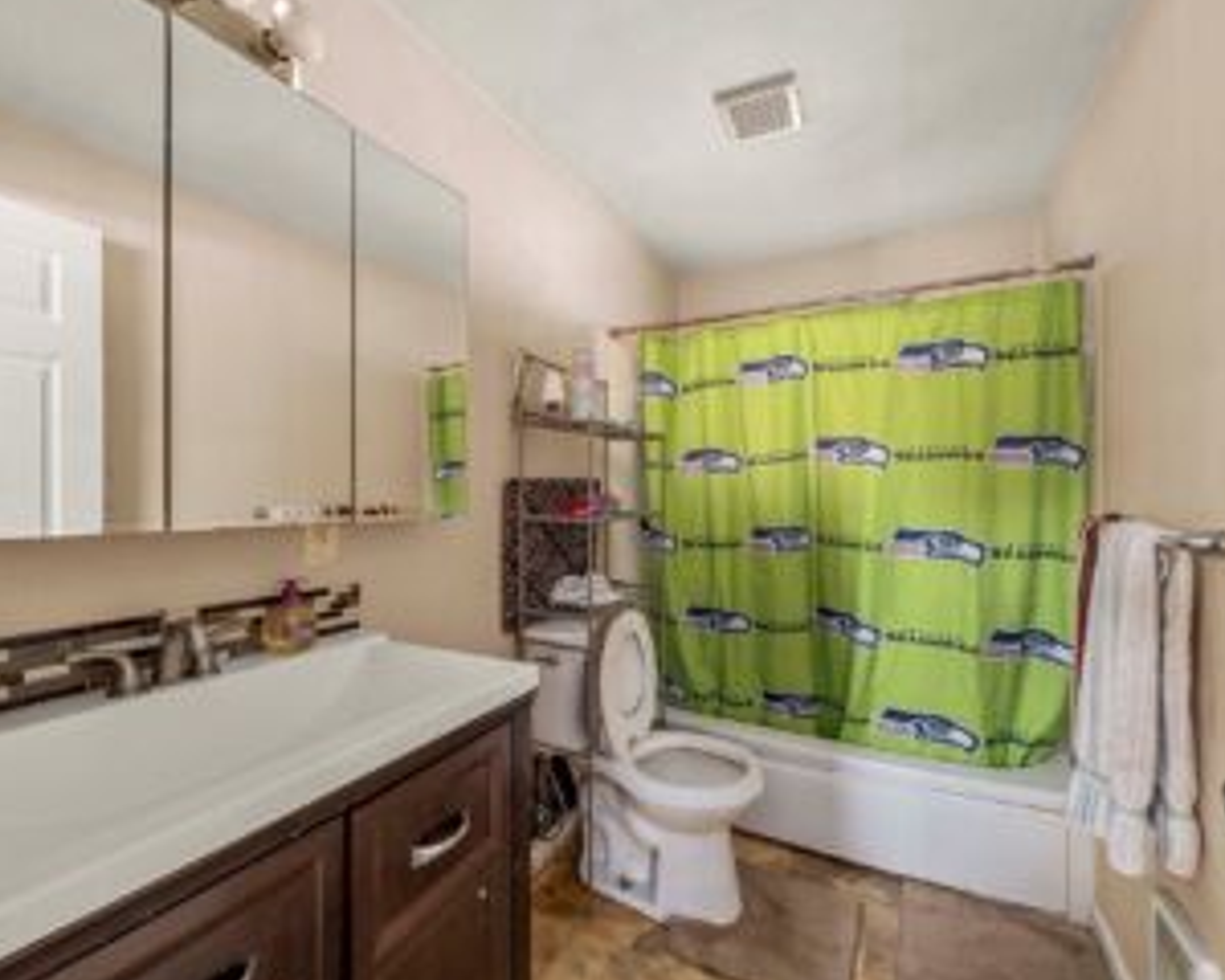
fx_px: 544
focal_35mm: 15
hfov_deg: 96.8
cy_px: 500
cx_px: 604
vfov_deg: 84.0
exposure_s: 1/1.67
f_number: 8
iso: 1000
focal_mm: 12
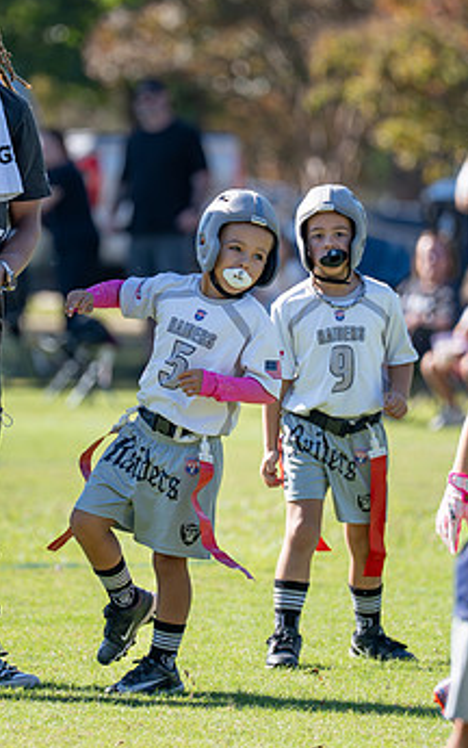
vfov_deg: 4.4
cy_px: 312
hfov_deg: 2.8
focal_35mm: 478
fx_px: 9742
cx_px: 128
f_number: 2.8
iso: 250
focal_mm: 200
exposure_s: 1/2500
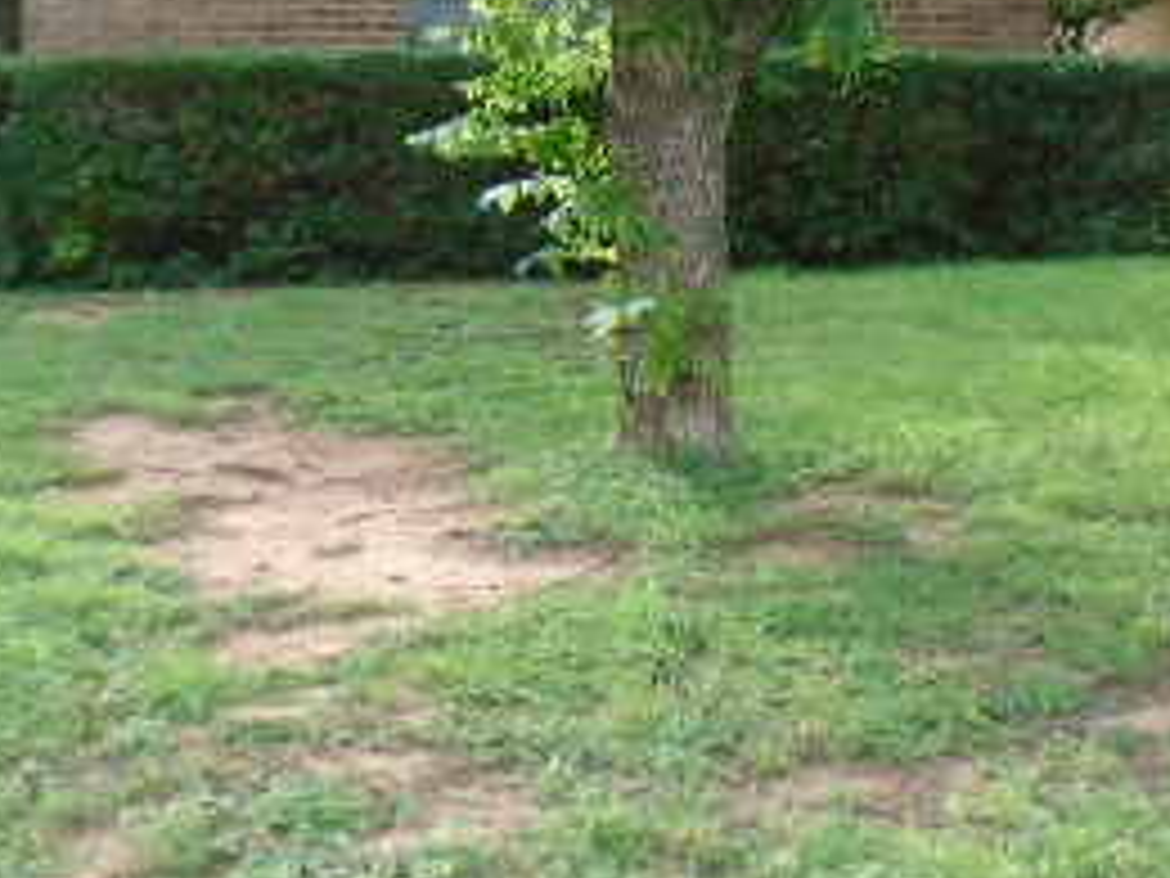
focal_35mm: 64
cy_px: -36
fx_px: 2163
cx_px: 684
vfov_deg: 21.9
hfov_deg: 30.2
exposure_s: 1/125
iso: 100
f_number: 3.2
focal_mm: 4.6
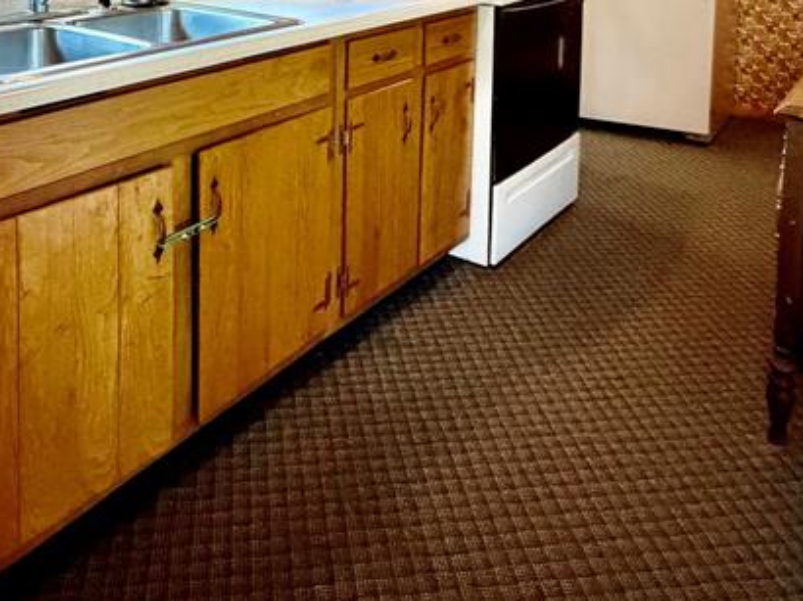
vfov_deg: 34.9
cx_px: 294
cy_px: -63
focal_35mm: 35
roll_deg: -1.3
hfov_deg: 52.0
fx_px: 811
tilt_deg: -2.4
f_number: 2.2
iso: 1000
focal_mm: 2.22
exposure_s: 1/40
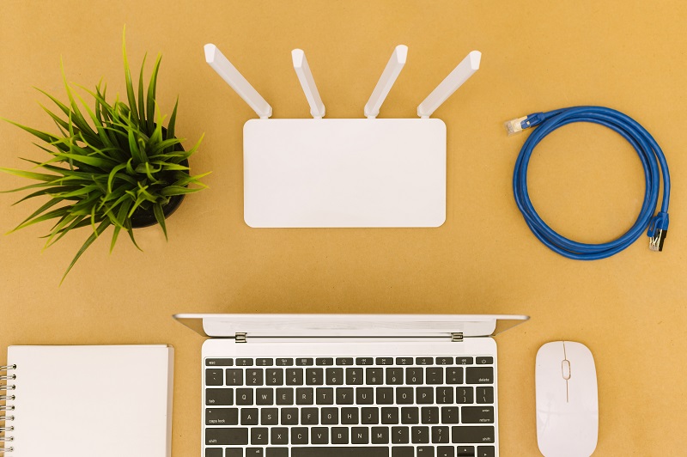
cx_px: 344
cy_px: 228
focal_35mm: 50
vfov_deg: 26.9
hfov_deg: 39.6
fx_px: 953
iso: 200
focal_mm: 50
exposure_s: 1/5
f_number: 4
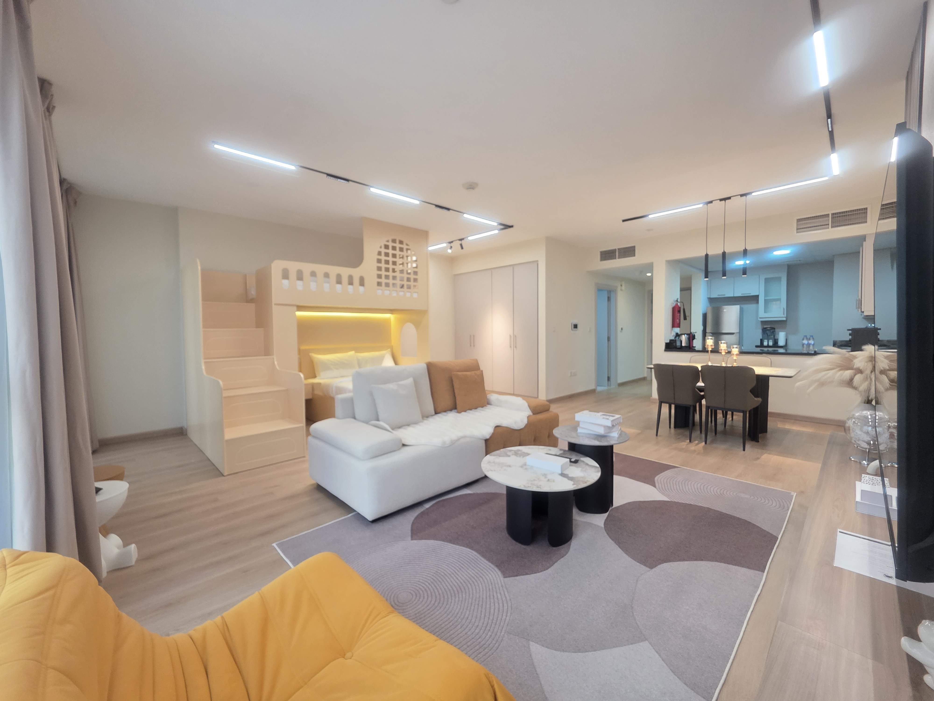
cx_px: 467
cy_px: 350
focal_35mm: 13
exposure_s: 1/100
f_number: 1.9
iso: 250
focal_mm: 2.2
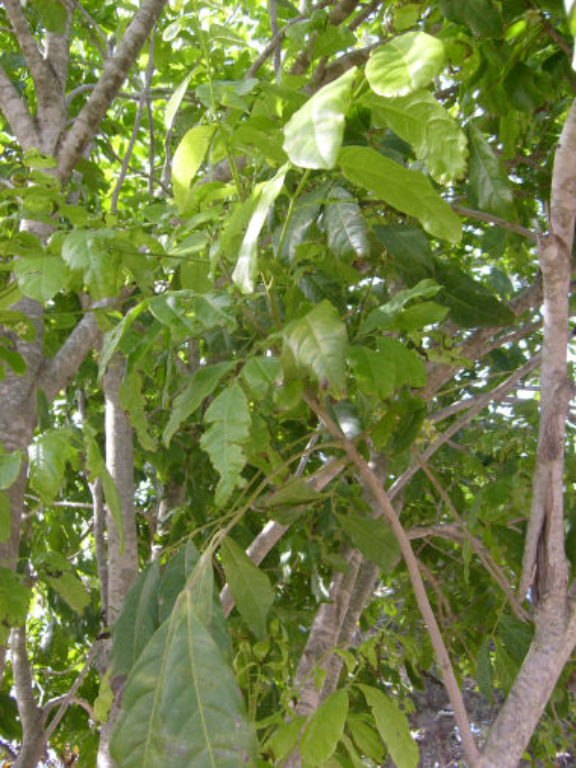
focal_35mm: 35
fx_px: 777
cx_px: 288
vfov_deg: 52.6
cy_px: 384
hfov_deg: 40.7
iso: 80
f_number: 2.8
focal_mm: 5.8
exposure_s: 1/180
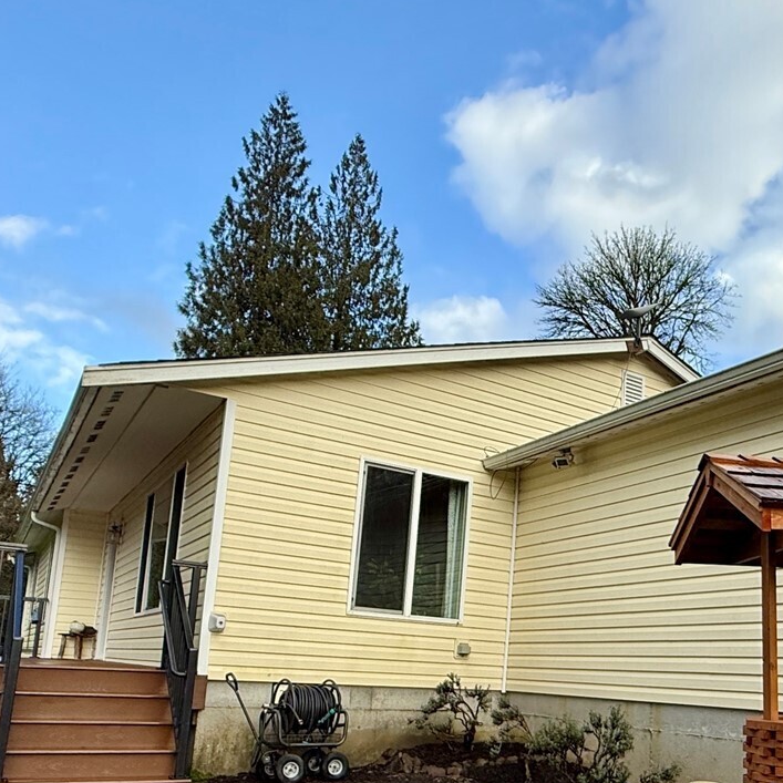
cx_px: 611
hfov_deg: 53.9
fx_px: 717
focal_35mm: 28
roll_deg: -2.8
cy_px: 485
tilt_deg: +14.2
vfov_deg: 56.7
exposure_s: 1/914
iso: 50
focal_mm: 2.22
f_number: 2.2
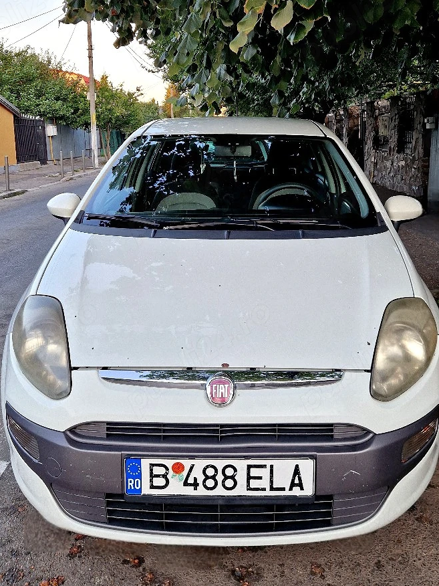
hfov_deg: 40.6
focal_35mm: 35
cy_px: 210
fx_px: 592
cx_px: 243
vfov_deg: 51.9
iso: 100
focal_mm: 5.4
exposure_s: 1/182
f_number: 1.8
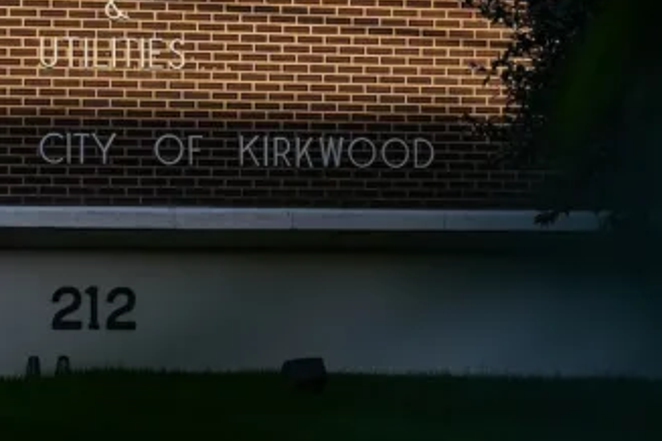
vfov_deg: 6.3
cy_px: 86
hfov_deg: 9.4
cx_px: 160
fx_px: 4027
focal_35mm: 219
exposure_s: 1/400
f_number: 4.5
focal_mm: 70
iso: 100
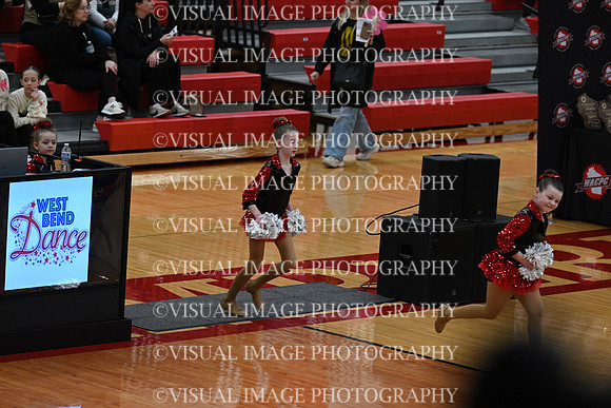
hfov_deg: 10.3
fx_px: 3395
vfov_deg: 6.9
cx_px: 306
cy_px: 204
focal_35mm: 200
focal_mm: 200
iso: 4000
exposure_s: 1/400
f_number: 4
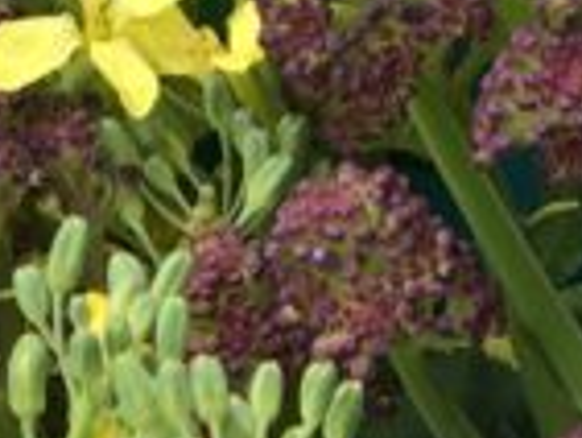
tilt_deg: -72.3
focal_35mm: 211
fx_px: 3551
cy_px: 1066
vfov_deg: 6.7
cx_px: 347
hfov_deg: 9.4
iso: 25
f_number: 2.2
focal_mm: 4.15
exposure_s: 1/420
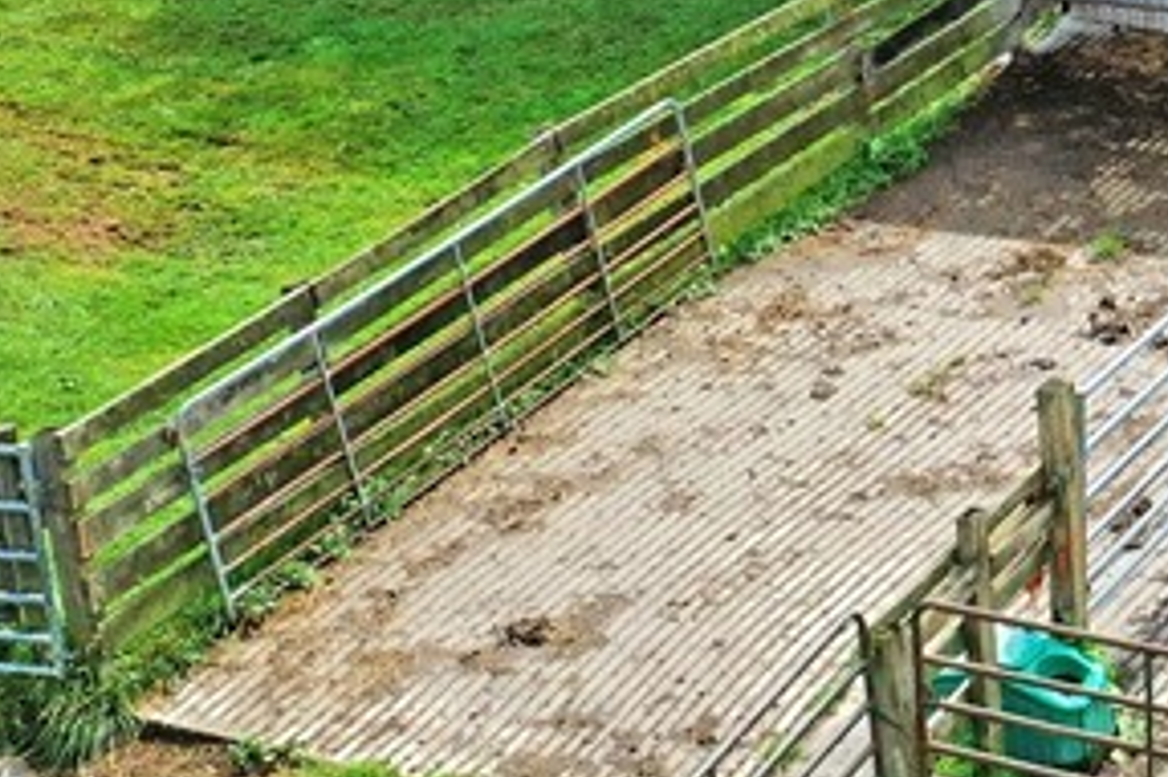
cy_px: -142
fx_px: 3437
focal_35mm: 106
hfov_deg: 18.0
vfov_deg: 12.6
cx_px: 1518
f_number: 5.6
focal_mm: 10.26
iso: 100
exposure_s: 1/400
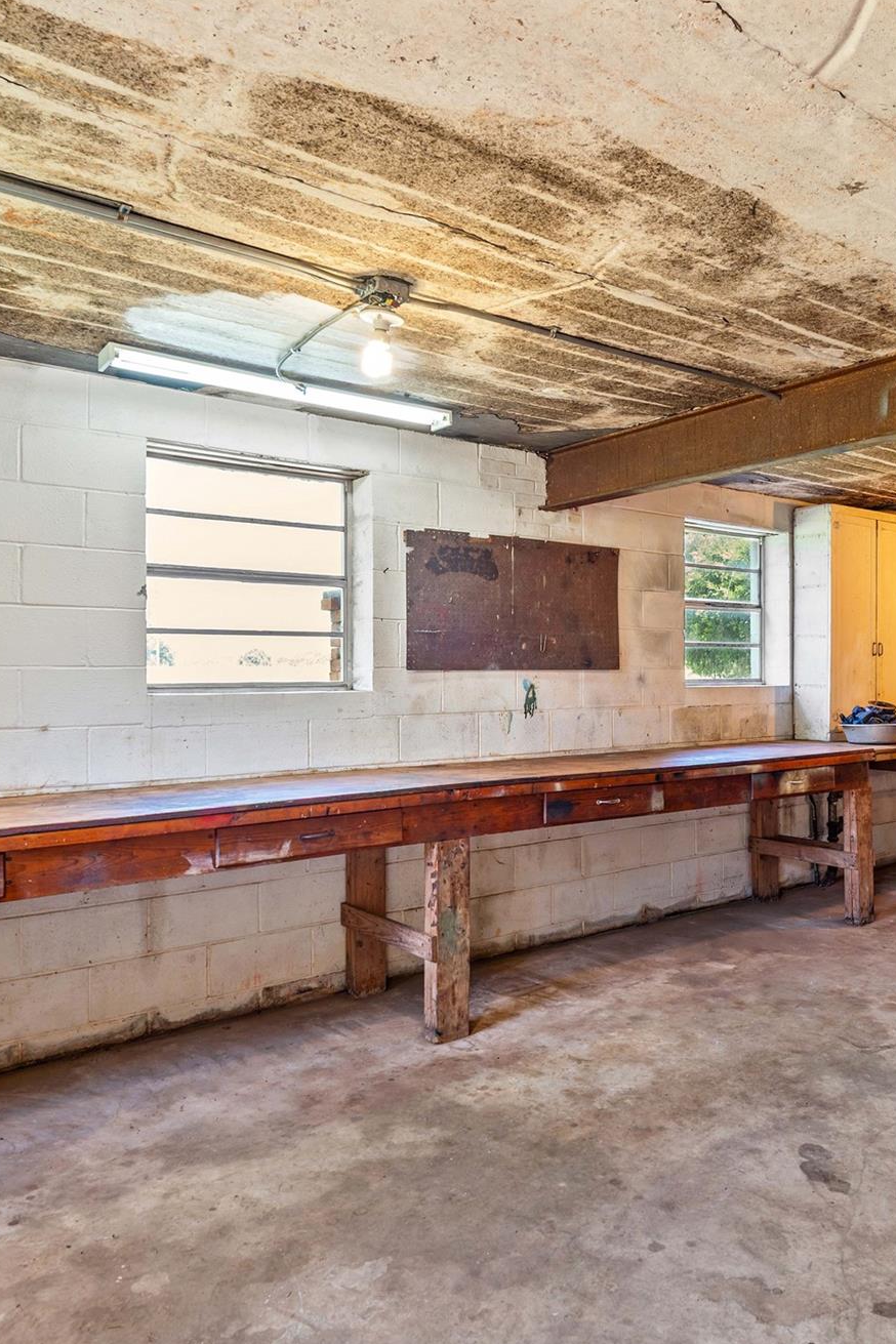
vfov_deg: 71.5
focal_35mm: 25
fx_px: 933
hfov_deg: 50.9
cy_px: 661
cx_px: 548
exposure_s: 1/2.5
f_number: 8
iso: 100
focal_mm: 16
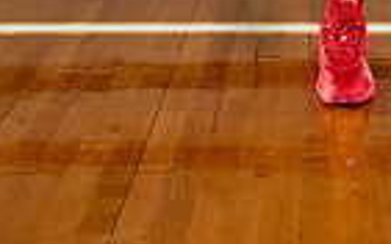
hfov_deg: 16.3
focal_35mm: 127
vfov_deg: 9.2
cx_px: 319
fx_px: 1353
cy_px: -352
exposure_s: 1/250
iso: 100
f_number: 4
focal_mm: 39
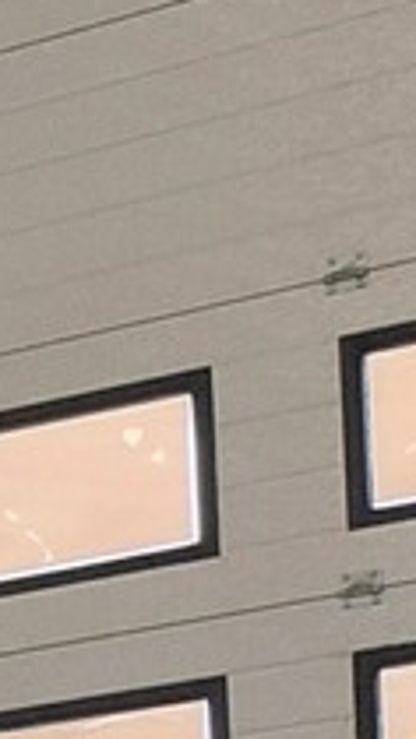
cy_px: 1485
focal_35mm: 187
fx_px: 3670
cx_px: -2048
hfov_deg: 4.7
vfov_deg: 10.6
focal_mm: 5.23
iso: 100
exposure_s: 1/50
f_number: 1.8
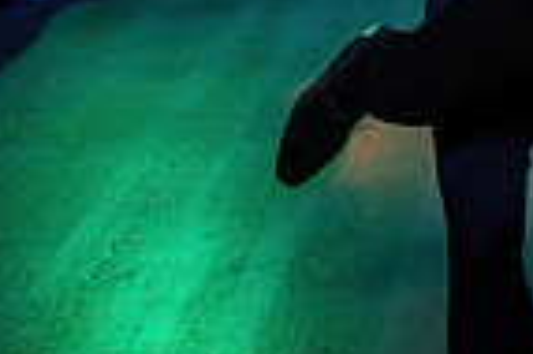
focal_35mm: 153
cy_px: -9
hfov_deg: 13.2
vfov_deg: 8.9
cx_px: 570
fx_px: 2263
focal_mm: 36
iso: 500
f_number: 3.5
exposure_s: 1/80
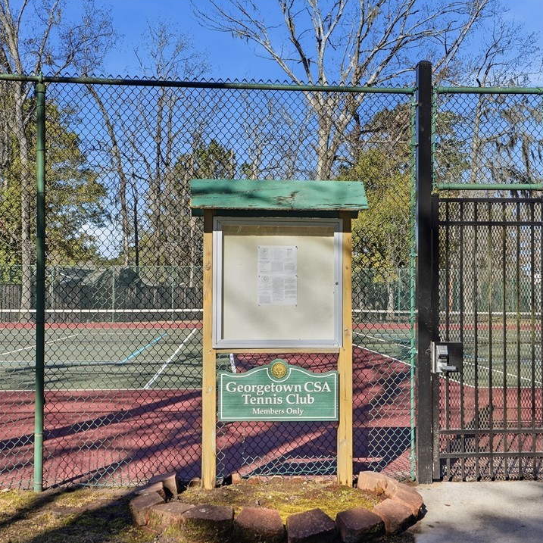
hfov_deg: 37.5
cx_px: 308
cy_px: 271
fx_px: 799
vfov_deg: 37.6
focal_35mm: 45
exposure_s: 1/4000
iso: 320
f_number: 9
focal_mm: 35
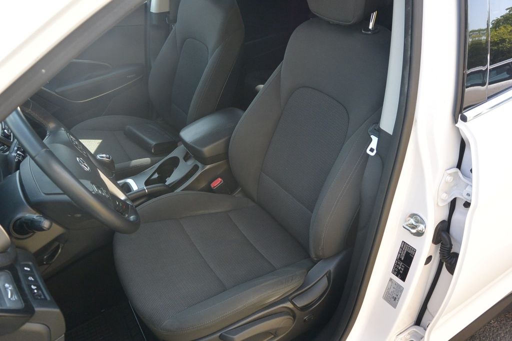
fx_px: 384
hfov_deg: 67.4
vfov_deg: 47.9
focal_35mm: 27
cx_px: 256
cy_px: 170
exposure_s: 1/250
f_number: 3.5
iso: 200
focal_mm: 10
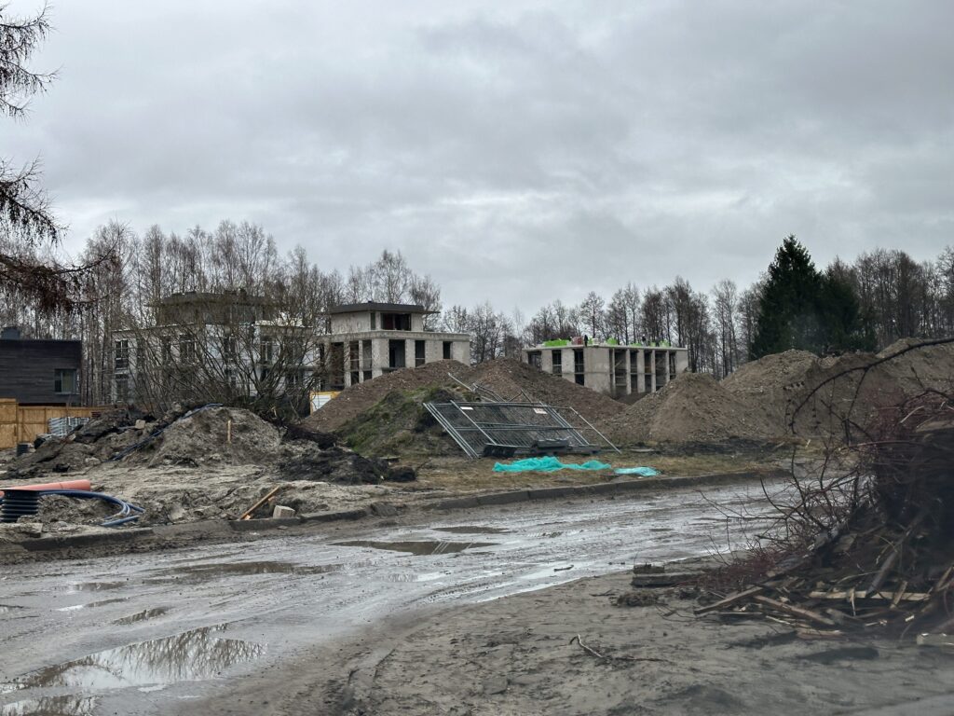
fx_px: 1323
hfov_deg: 39.7
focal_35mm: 48
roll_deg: -1.6
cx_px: 477
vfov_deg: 30.3
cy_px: 358
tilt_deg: +1.5
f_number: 1.78
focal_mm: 6.86
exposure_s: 1/471
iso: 64
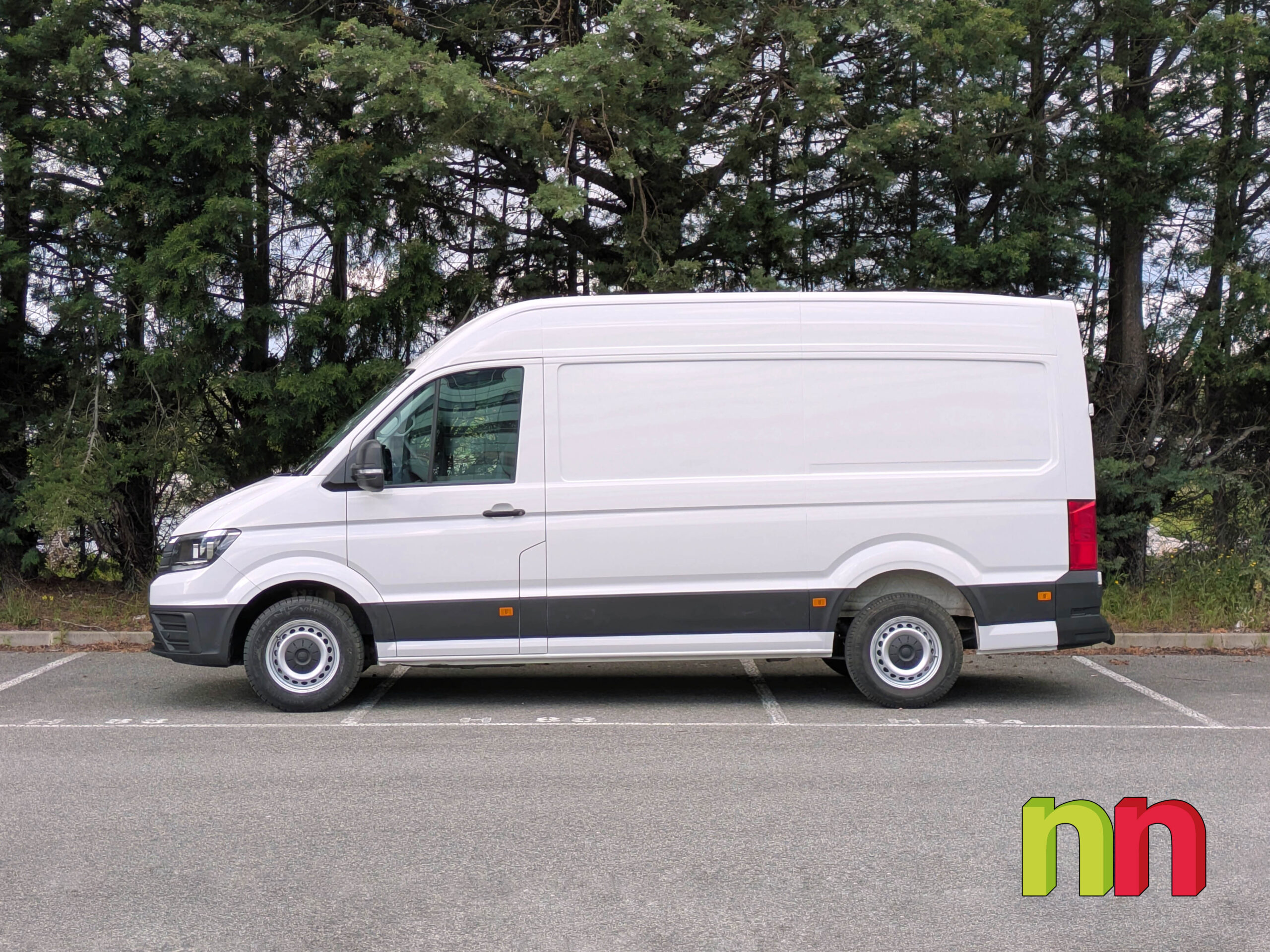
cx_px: 635
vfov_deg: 56.8
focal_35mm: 24
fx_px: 881
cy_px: 476
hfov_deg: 71.6
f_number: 1.8
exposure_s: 1/3200
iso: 80
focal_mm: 6.86
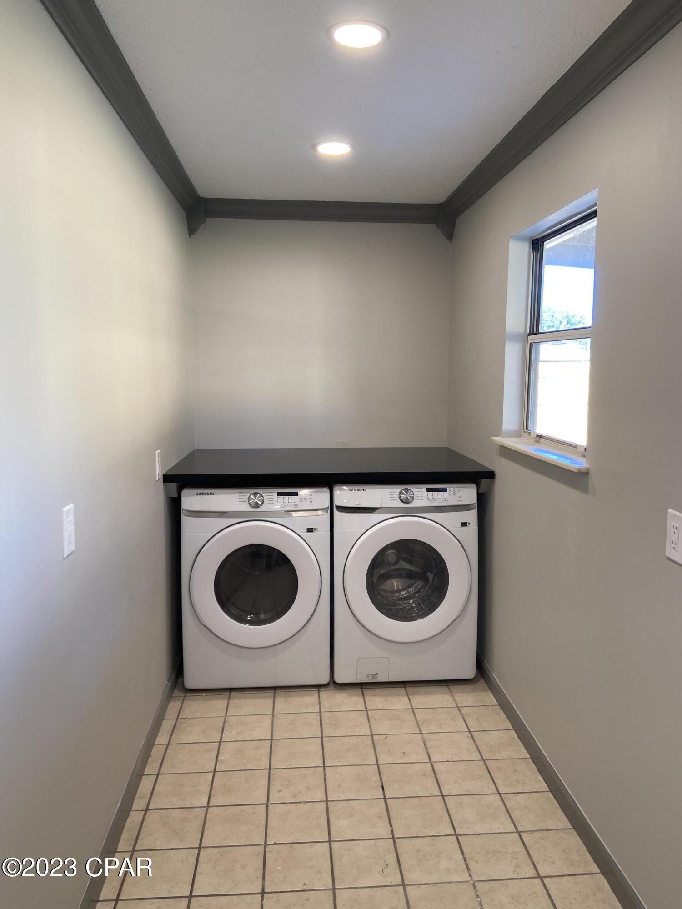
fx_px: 683
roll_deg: +0.2
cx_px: 341
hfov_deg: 53.1
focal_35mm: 26
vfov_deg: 67.3
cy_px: 454
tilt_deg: -6.7
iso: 64
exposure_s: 1/60
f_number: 1.8
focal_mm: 4.25
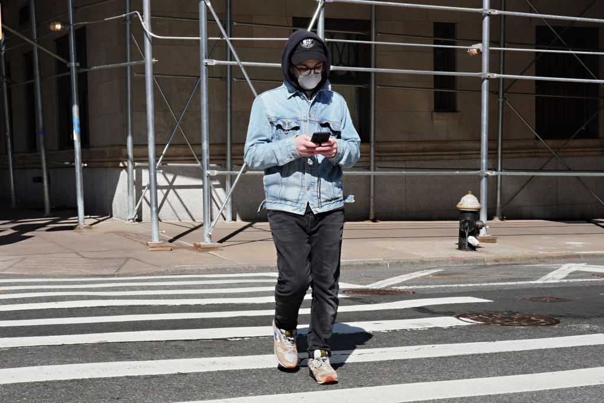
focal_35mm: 39
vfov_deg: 34.2
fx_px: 654
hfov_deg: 49.5
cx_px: 302
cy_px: 202
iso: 320
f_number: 16
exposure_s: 1/320
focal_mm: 39
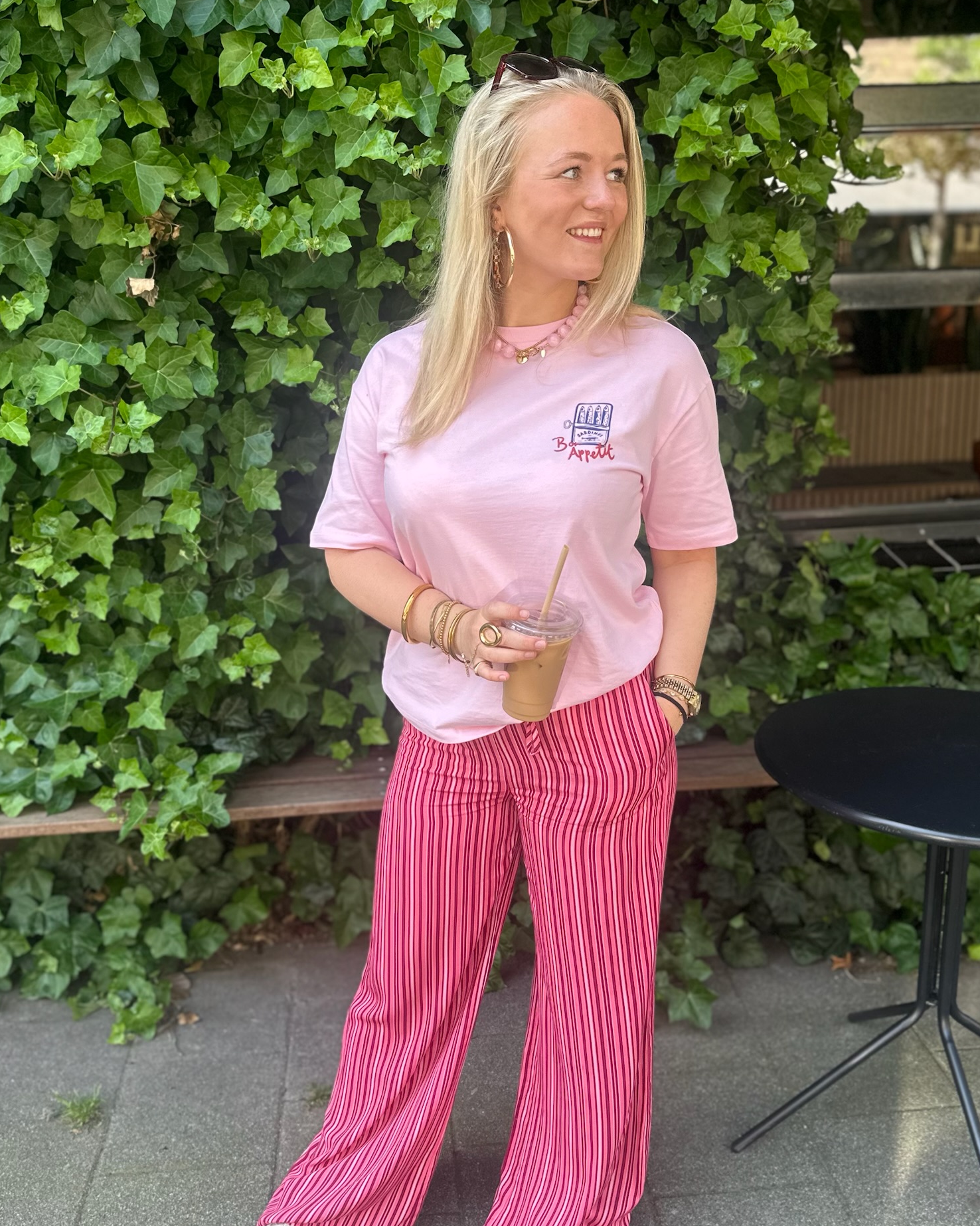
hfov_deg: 54.9
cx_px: 487
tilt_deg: -12.2
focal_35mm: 26
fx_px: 943
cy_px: 660
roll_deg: +1.5
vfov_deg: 65.9
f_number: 1.78
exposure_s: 1/332
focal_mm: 6.86
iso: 80
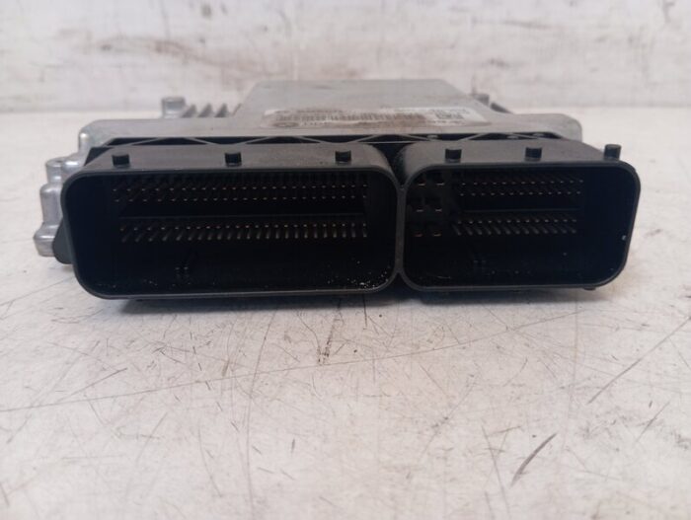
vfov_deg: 49.9
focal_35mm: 28
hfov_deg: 63.4
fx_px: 560
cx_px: 346
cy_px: 260
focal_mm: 4.22
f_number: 1.8
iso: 286
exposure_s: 1/33.3
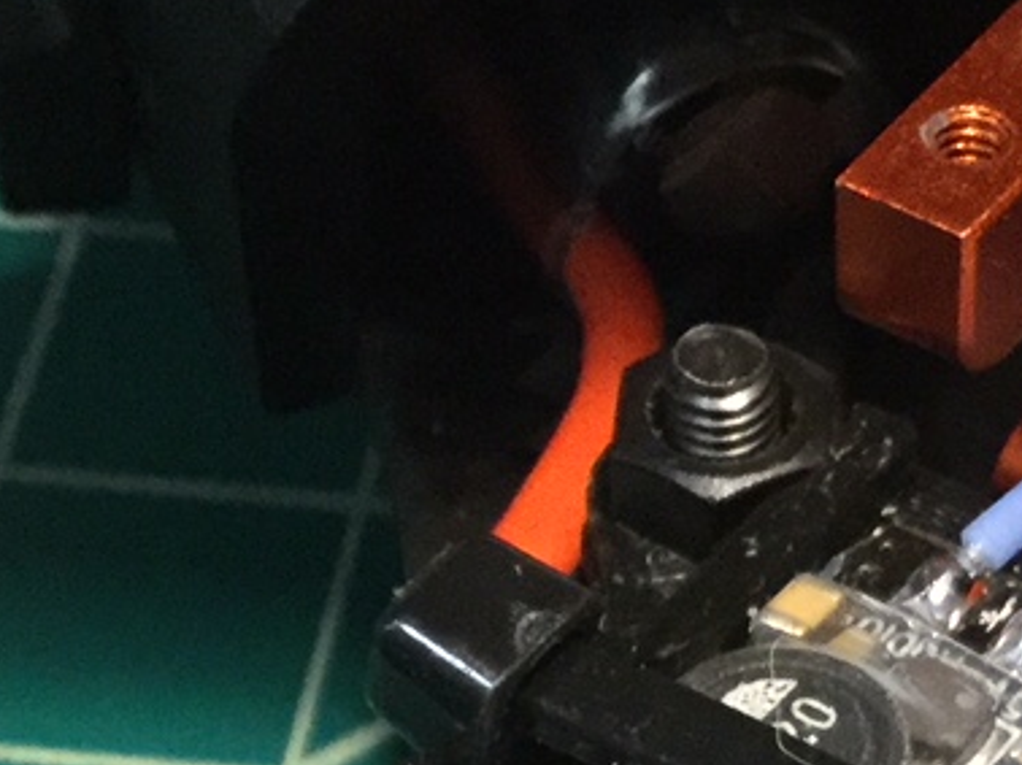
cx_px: 760
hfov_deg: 14.7
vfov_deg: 10.6
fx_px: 3954
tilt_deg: -53.6
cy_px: 1170
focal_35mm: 134
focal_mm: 3.3
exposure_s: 1/15
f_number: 2.4
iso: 200
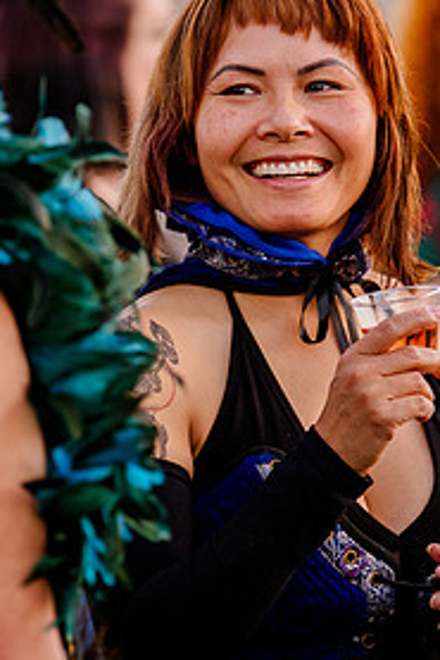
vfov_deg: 5.5
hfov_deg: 3.7
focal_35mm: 374
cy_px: 266
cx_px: 234
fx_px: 6848
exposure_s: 1/250
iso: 640
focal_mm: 150
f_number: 2.8
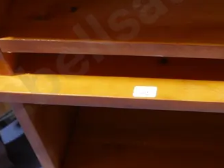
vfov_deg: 14.4
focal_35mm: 100
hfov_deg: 19.4
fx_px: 647
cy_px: -19
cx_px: 181
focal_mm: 16
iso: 500
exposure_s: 1/60
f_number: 3.6
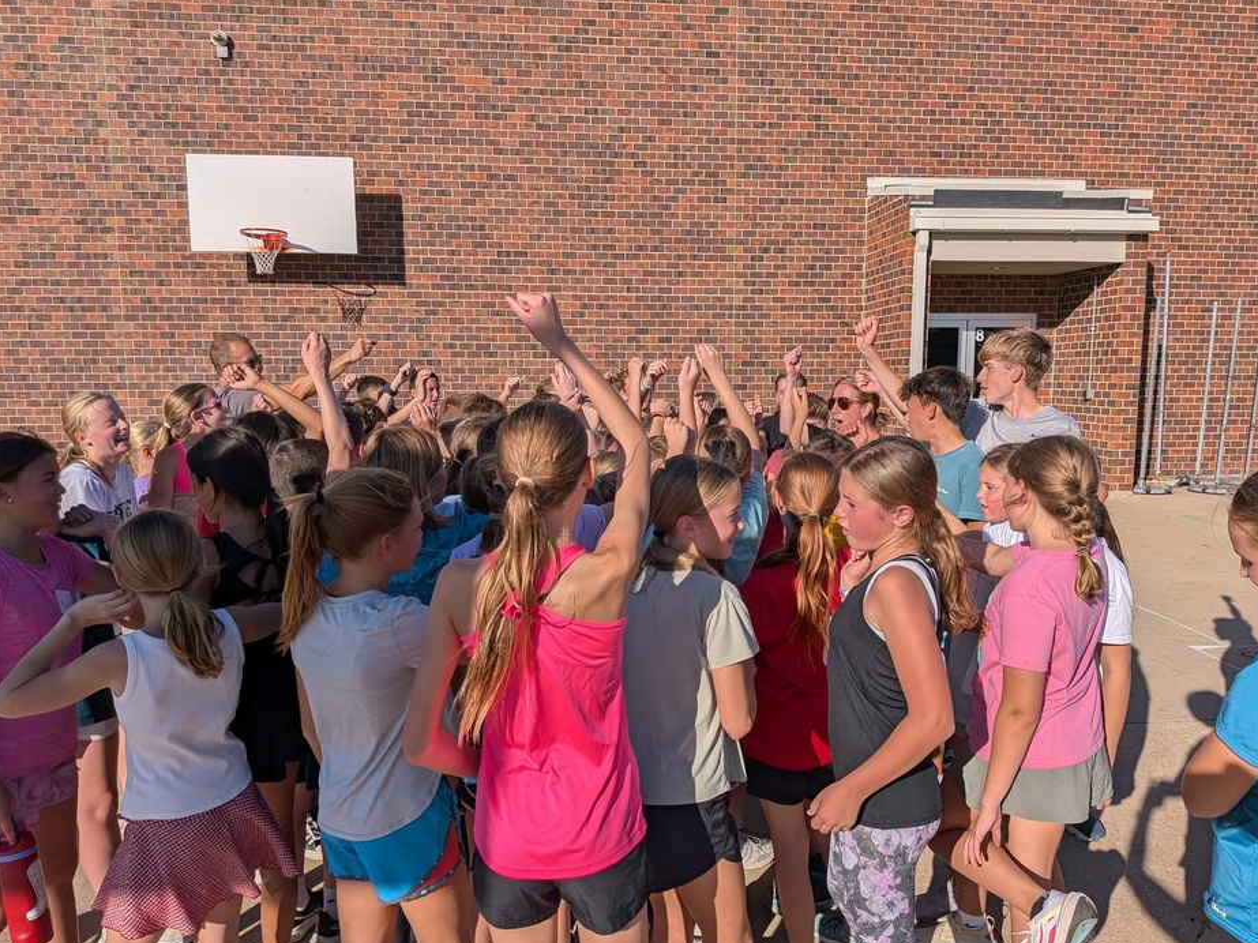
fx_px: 945
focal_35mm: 26
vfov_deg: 53.0
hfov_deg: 67.2
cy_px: 503
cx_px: 677
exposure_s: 1/3509
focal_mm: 4.53
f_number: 1.7
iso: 27
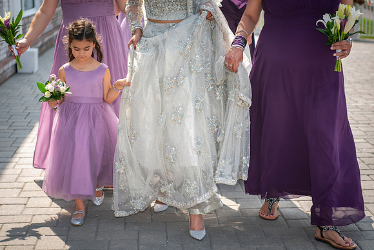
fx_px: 792
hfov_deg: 26.6
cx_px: 179
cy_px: 118
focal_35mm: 76
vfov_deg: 17.9
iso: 50
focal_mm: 70
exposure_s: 1/320
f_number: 2.8
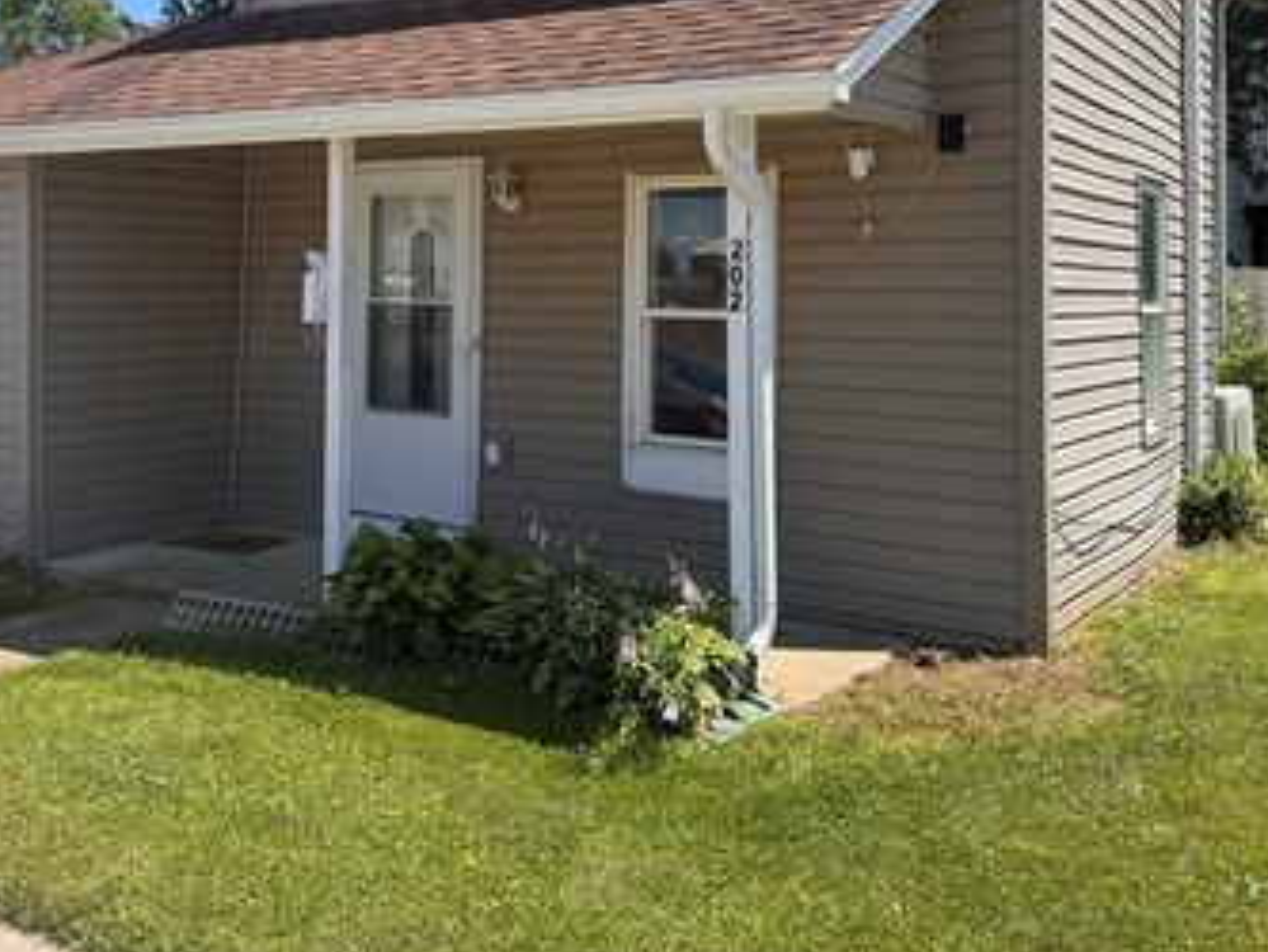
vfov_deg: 38.7
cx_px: 552
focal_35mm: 36
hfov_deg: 51.2
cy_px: 249
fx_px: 1319
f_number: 1.78
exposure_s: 1/3096
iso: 80
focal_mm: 6.76
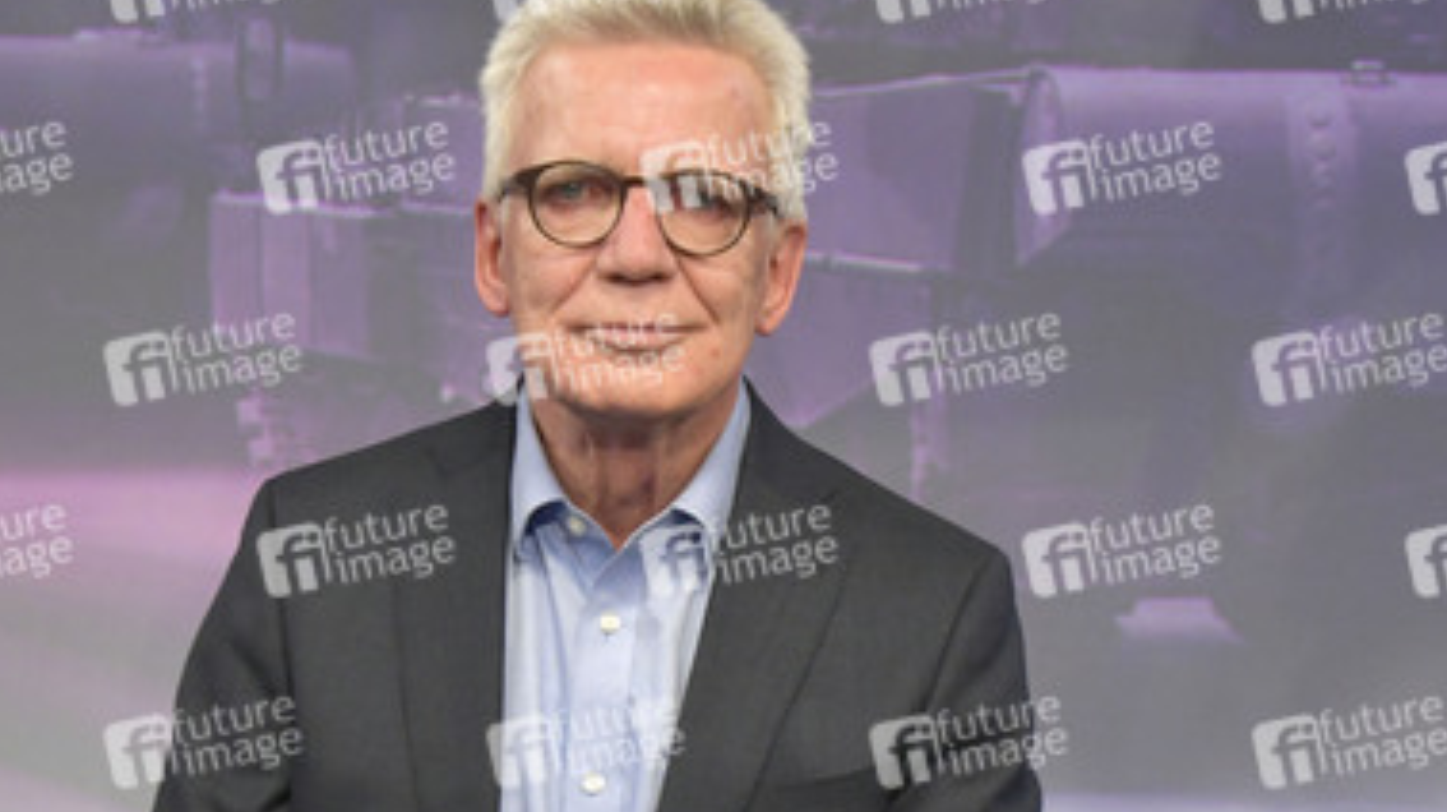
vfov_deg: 21.8
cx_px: 637
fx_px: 2109
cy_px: 456
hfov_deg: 37.8
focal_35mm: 55
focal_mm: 44
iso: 2500
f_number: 5.6
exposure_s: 1/200
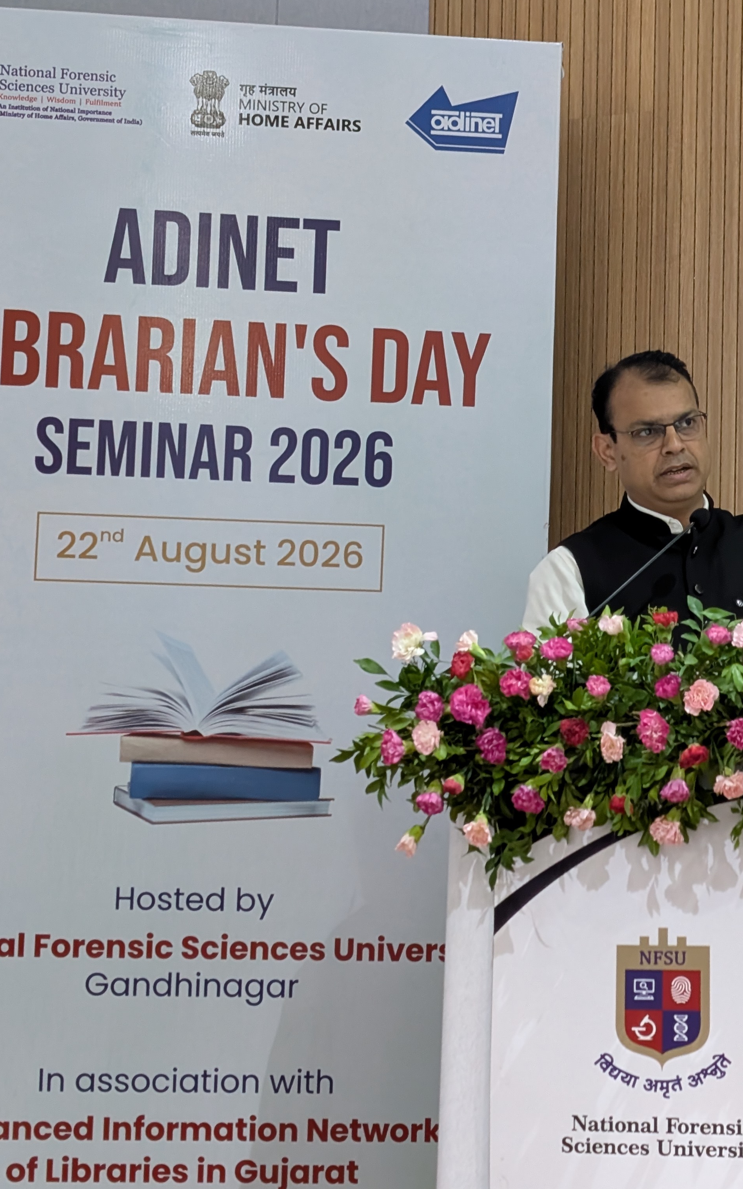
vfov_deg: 29.4
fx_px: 2268
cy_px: 599
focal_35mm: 70
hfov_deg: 18.3
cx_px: 653
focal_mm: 6.9
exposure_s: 1/30.8
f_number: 1.68
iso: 365
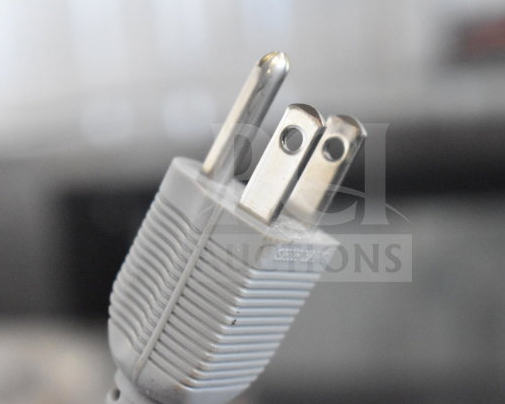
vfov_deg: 16.4
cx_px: 299
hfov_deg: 20.4
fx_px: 1398
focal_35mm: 94
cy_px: 202
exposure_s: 1/100
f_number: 5.6
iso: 10000
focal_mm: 55
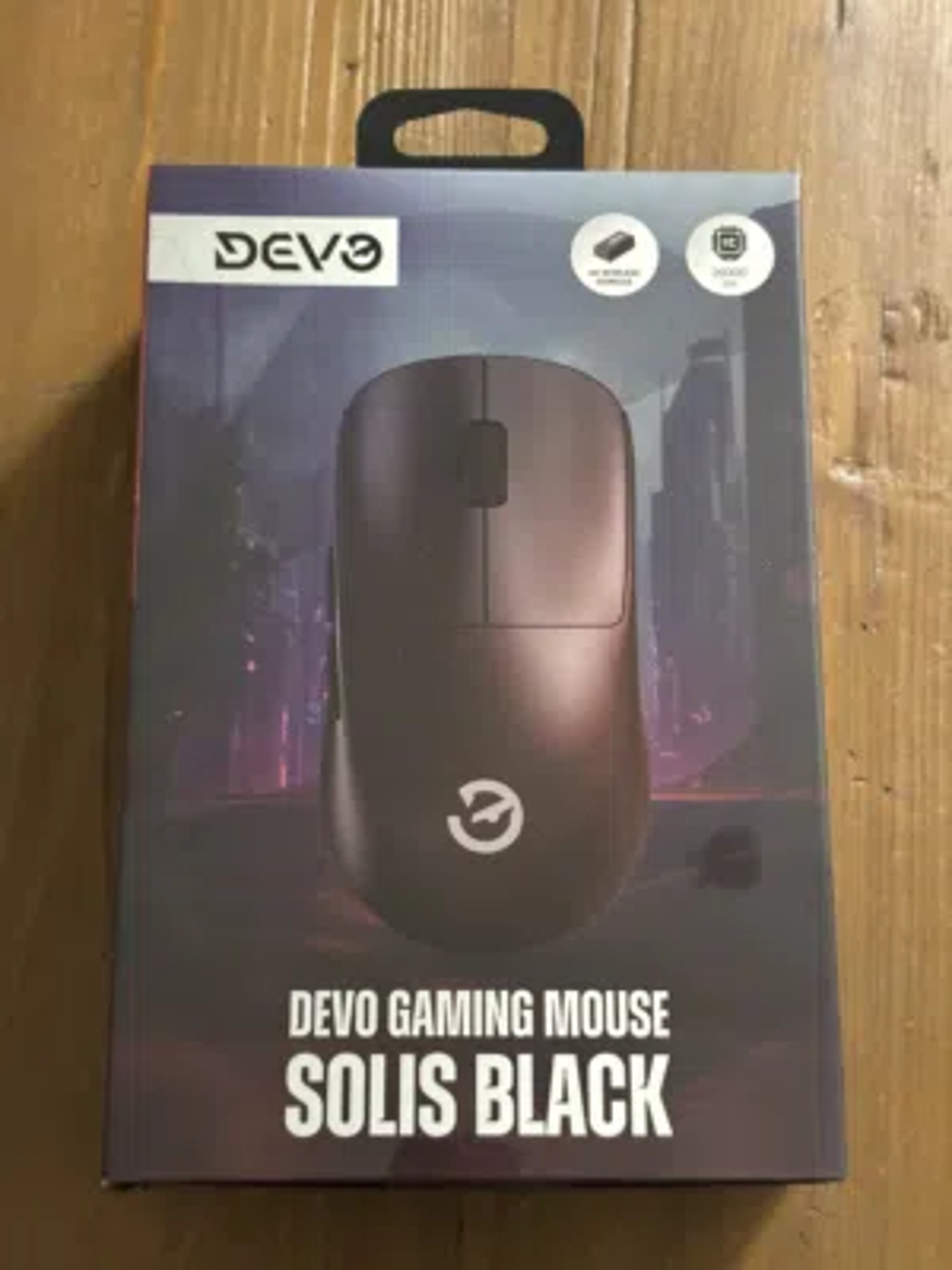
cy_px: 635
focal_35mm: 52
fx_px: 1907
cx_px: 476
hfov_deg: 28.0
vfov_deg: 36.8
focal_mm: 5.96
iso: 400
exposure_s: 1/25
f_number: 1.6
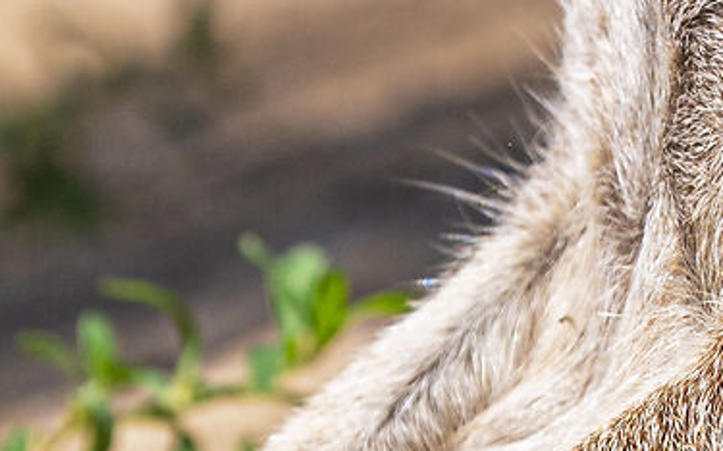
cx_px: 846
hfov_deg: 0.9
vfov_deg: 0.6
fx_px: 46323
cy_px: -310
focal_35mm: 2352
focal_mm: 360
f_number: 5.6
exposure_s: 1/1000
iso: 250
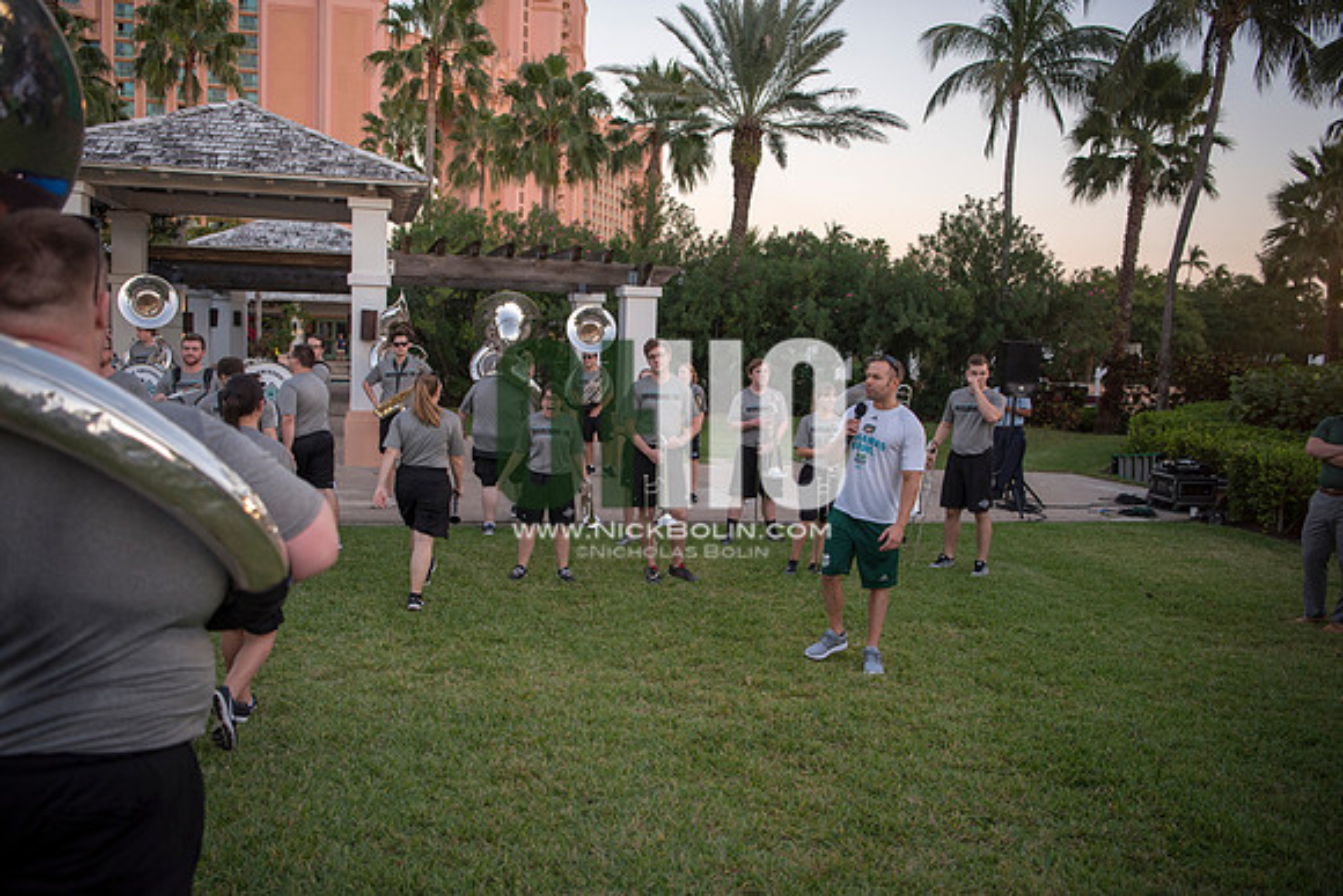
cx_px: 672
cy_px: 448
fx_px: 1119
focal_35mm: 30
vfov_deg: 43.6
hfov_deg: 61.9
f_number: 2.8
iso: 500
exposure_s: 1/400
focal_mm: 30
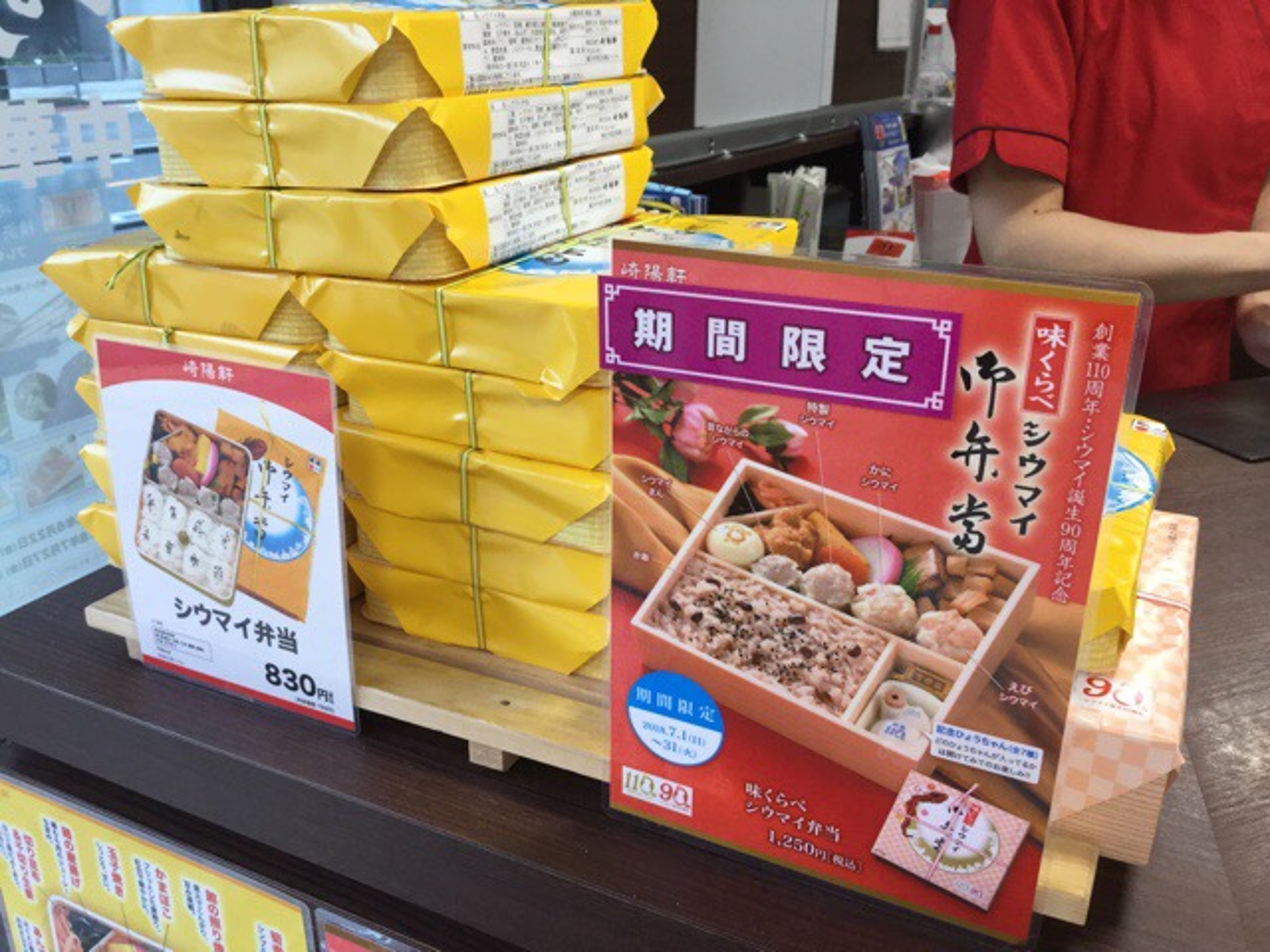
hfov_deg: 58.4
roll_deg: -1.9
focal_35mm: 31
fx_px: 1137
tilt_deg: -20.2
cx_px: 635
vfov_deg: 45.4
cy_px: 476
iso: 25
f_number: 2.4
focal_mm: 3.3
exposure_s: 1/30
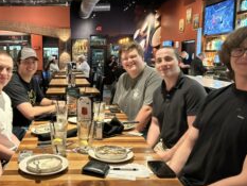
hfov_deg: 46.8
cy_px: 91
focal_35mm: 39
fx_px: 278
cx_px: 75
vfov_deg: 36.8
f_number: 1.5
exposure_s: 1/30
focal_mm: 5.7
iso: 640
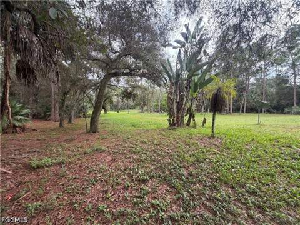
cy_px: 112
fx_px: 121
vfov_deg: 85.7
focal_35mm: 14
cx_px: 150
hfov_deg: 102.1
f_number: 2.2
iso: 40
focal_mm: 2.22
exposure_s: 1/127
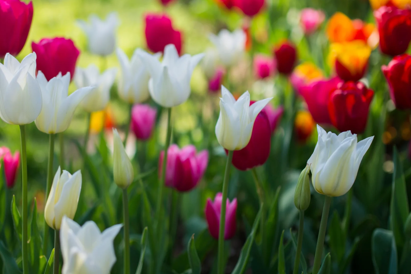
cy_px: 82
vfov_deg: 23.6
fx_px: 651
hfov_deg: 34.9
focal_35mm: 57
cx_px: 157
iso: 200
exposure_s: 1/3200
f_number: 1.4
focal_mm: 35
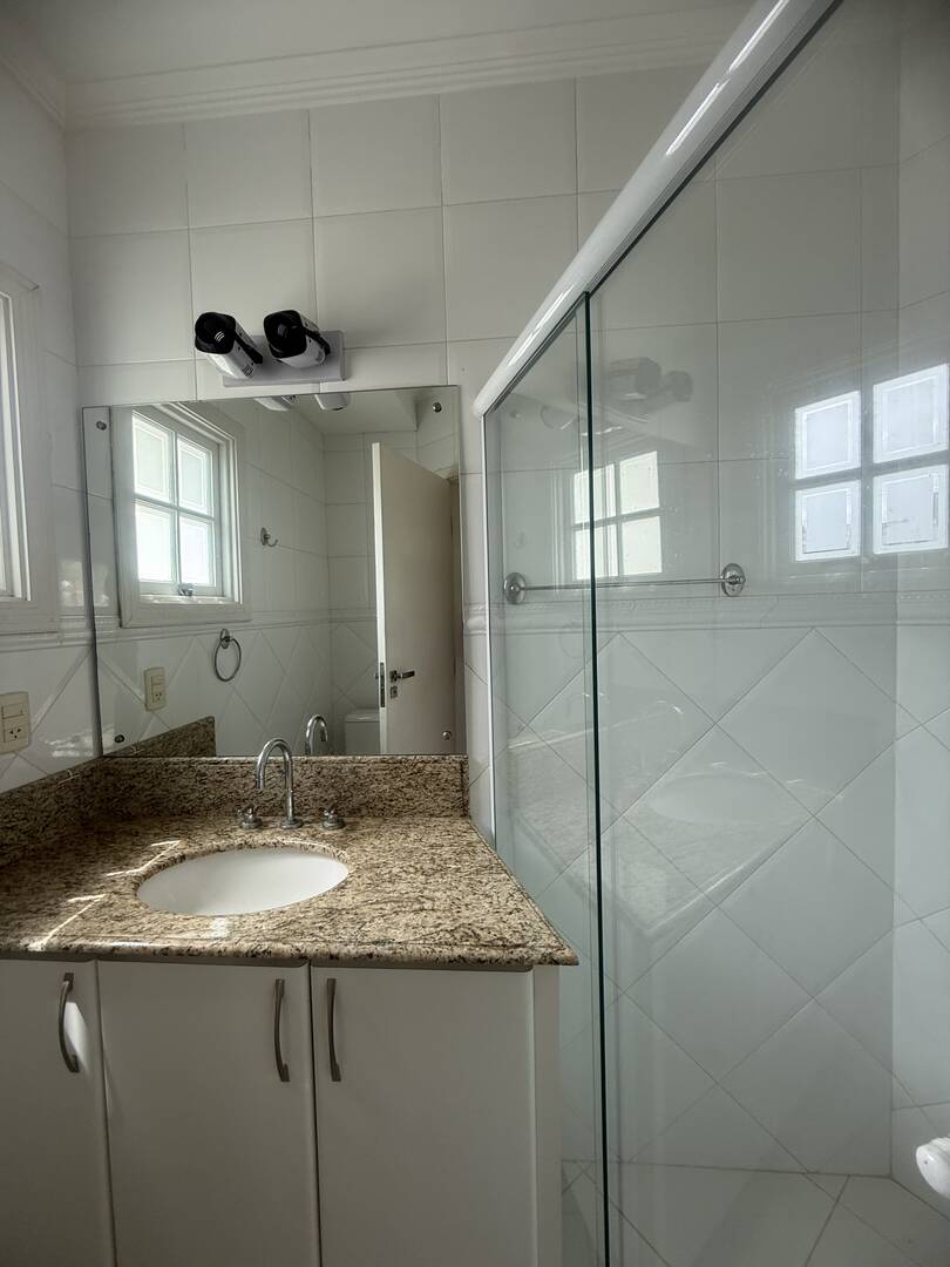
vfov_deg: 102.1
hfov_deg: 85.7
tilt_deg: -1.1
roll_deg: +1.5
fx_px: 512
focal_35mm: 14
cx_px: 475
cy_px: 634
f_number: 2.2
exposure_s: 1/99
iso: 100
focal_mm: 2.22
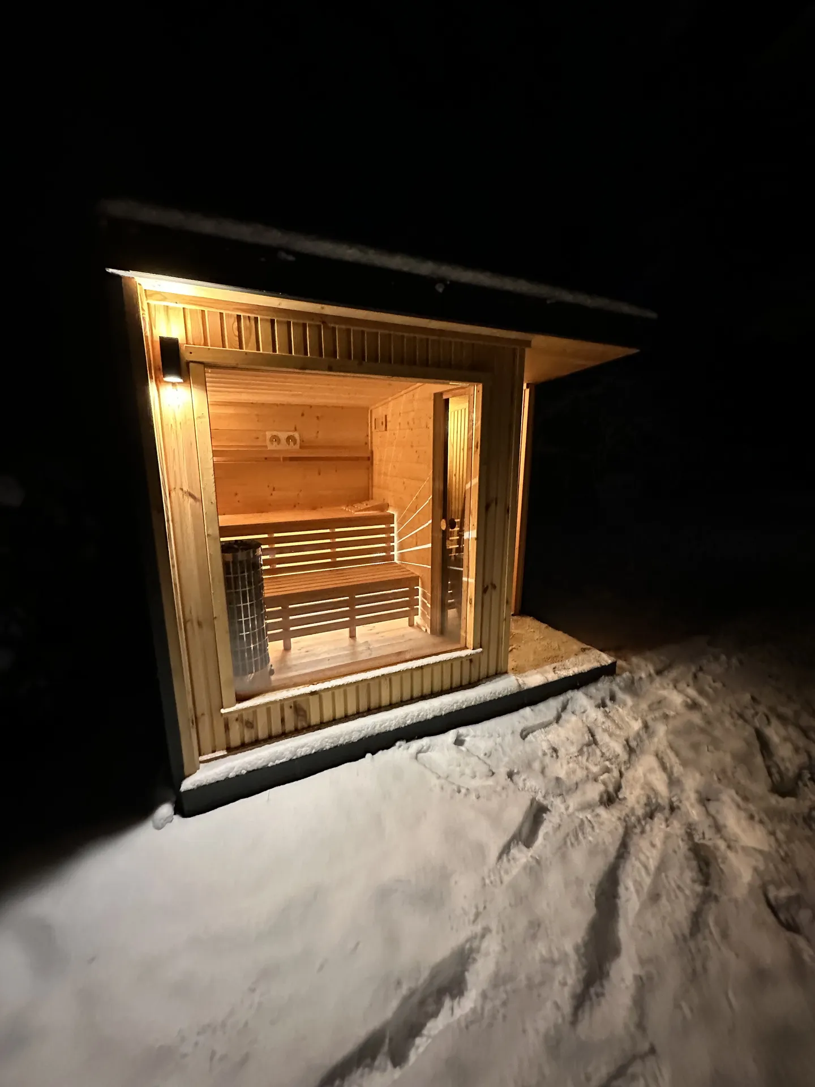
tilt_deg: -10.6
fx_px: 439
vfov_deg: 102.1
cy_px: 544
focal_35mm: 14
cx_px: 408
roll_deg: -1.1
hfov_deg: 85.7
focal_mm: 2.22
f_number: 2.2
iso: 1000
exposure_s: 1/49
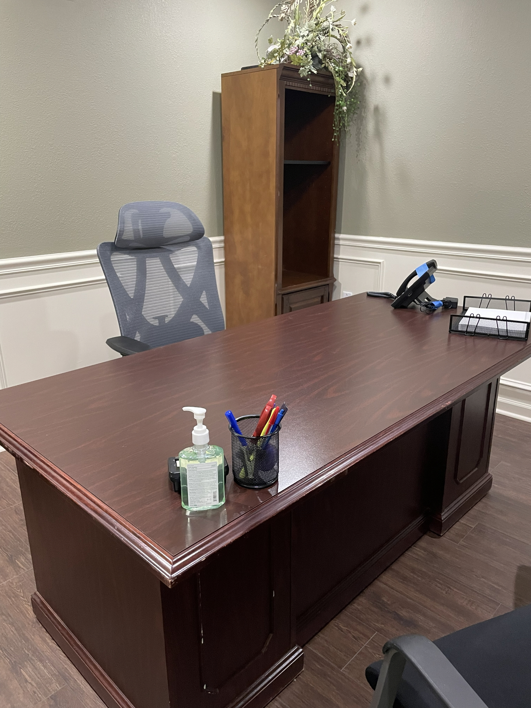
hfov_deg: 53.1
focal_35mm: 26
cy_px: 354
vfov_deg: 67.3
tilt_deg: -18.4
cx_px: 266
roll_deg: +0.4
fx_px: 532
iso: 500
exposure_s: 1/60
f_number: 1.6
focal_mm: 4.2
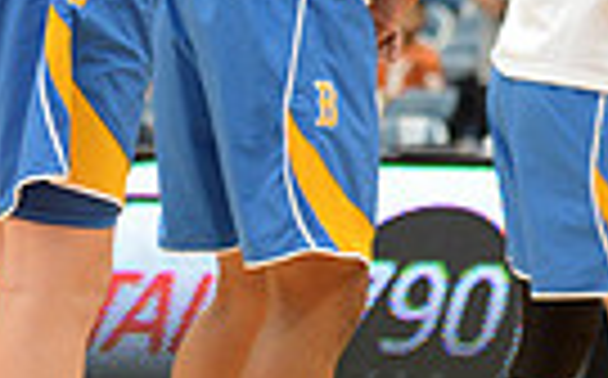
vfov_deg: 3.7
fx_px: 5792
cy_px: -56
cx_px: 671
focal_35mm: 350
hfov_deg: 6.0
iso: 1250
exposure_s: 1/1250
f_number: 2.8
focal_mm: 80
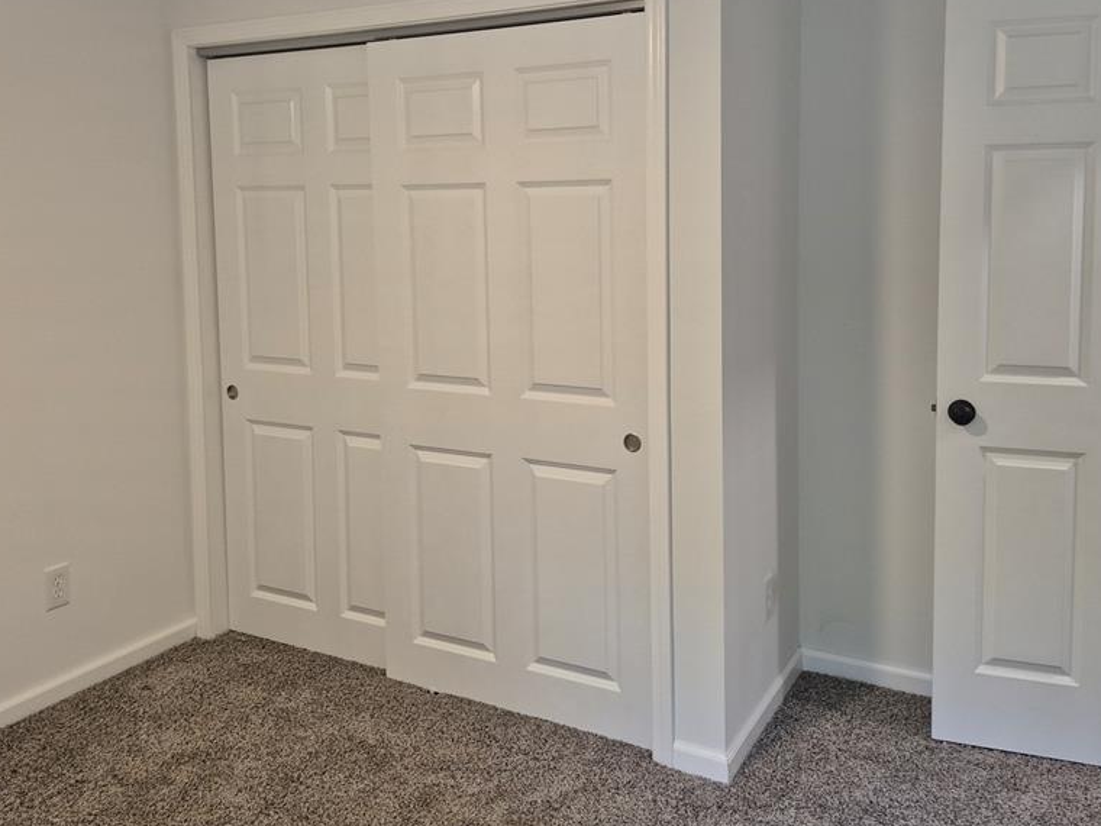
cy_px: 284
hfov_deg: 58.3
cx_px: 519
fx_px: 986
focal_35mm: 31
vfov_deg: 44.9
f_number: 1.8
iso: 200
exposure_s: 1/120
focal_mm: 5.4
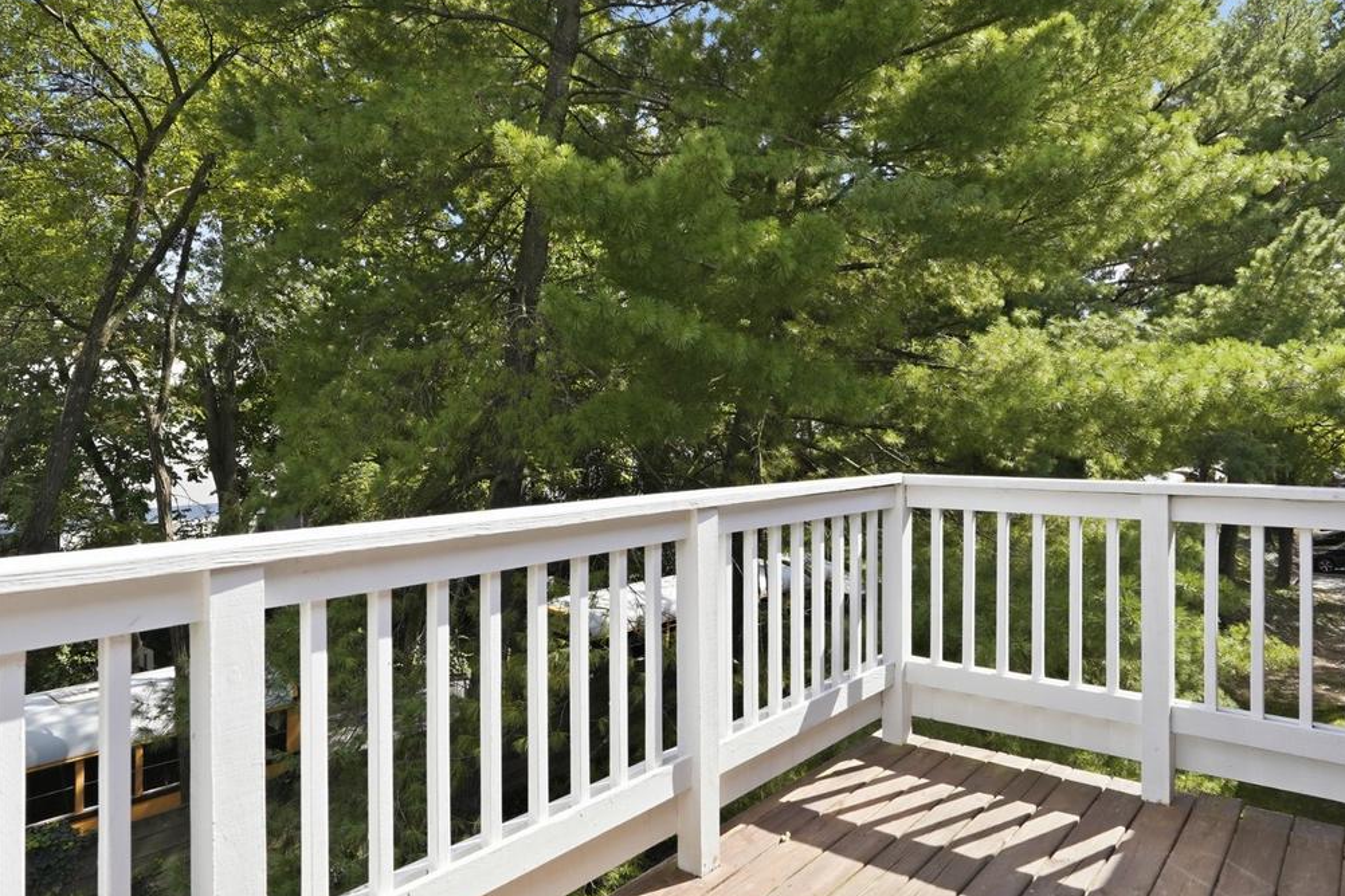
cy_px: 435
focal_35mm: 23
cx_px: 728
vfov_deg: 55.1
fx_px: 859
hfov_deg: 76.0
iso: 400
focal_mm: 16
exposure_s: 1/500
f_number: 8
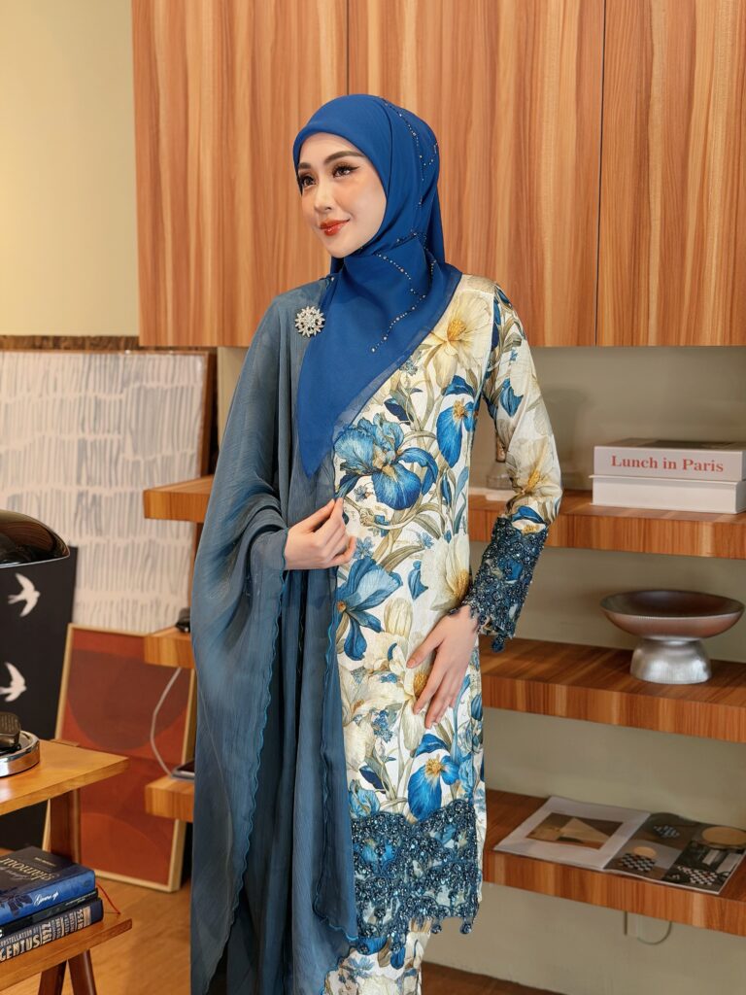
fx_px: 1379
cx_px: 373
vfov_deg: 39.7
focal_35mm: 48
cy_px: 498
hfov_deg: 30.3
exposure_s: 1/114
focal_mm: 6.76
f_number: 1.78
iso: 100
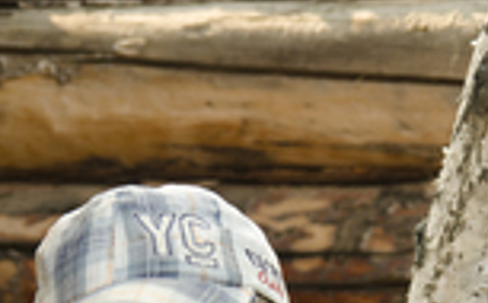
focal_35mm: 145
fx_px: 1925
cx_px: 198
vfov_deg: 8.4
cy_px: 662
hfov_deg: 14.4
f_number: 4
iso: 200
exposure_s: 1/500
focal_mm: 32
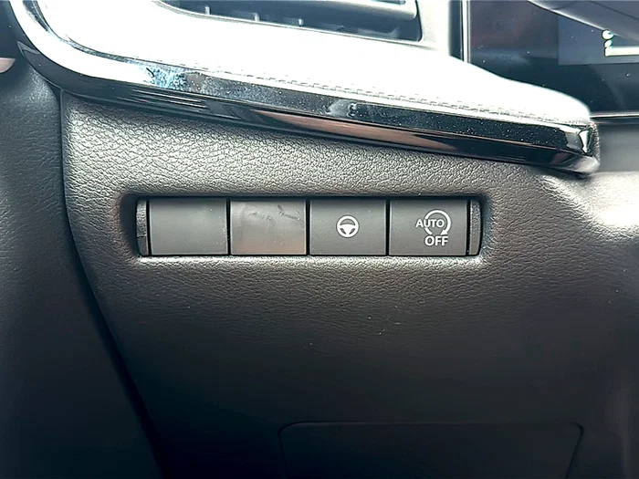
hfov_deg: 52.6
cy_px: 240
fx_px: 646
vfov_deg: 40.7
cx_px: 320
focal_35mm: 35
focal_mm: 6.86
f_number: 1.78
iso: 160
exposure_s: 1/40
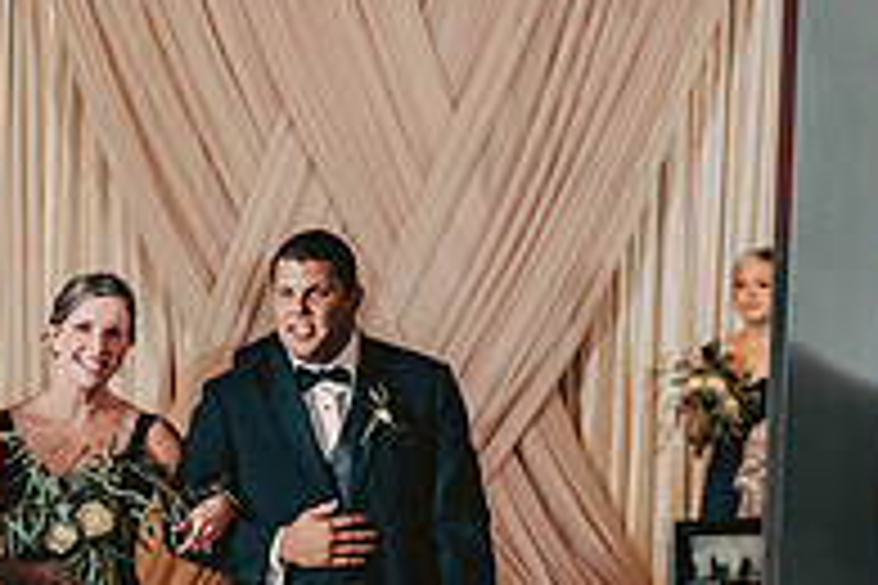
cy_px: 493
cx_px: 86
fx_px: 3634
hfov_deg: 13.7
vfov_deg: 9.2
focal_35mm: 149
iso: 2000
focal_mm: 50
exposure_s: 1/250
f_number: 3.2
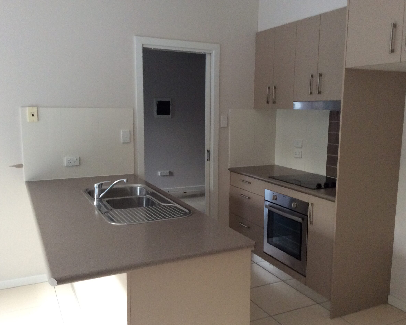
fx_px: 421
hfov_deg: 51.5
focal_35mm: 35
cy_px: 162
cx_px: 214
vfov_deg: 42.2
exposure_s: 1/24
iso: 160
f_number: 2.4
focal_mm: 3.3
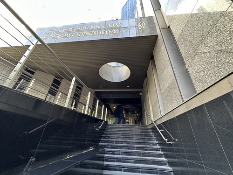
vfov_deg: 85.7
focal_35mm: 14
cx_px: 116
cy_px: 88
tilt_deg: +29.1
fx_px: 94
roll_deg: -2.7
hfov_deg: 102.1
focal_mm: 2.22
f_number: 2.2
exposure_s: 1/99
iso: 200
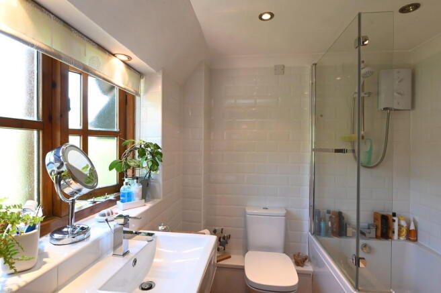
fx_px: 220
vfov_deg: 67.4
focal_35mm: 18
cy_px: 146
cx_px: 220
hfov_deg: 90.0
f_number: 11
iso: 320
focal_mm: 18
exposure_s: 1/6
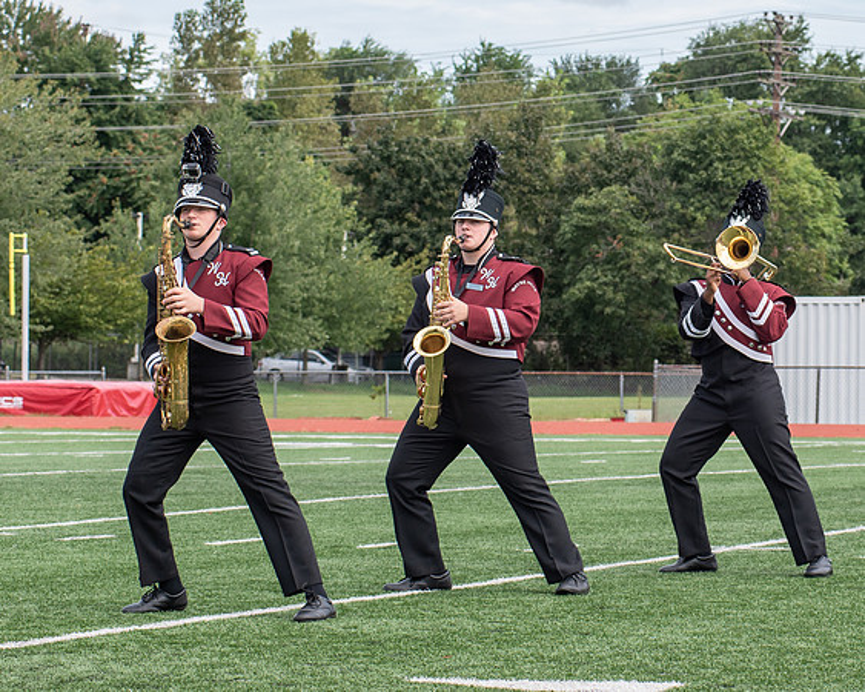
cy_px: 132
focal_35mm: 152
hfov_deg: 12.6
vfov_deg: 10.1
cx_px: 734
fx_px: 3902
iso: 200
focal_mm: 80
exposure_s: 1/640
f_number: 5.6
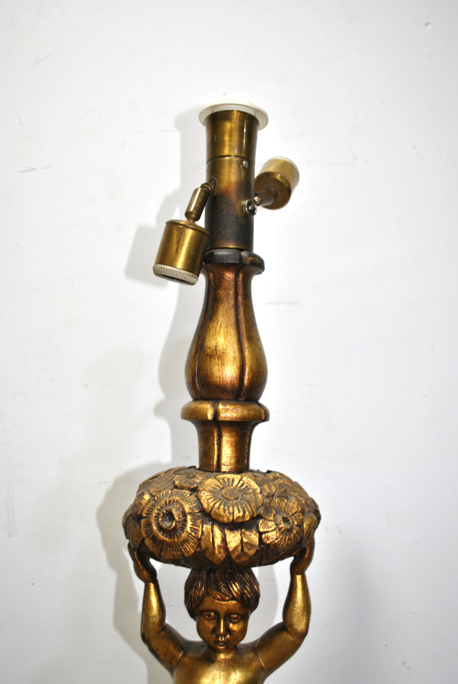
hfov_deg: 37.0
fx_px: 685
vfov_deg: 53.1
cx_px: 229
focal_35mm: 36
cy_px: 342
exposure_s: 1/13
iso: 200
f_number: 4
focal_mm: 24
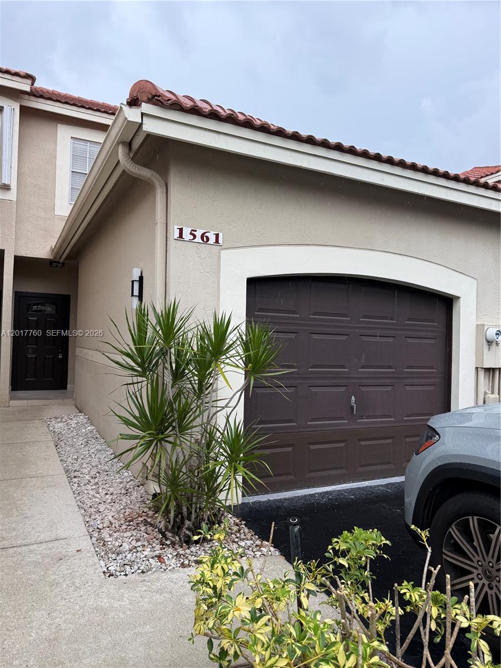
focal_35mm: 24
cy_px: 334
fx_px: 463
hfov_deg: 56.8
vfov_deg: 71.6
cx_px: 250
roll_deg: -0.9
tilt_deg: +0.6
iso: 80
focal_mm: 6.76
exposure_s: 1/410
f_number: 1.78
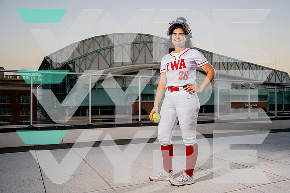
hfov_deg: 56.7
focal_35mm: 33
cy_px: 98
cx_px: 156
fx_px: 268
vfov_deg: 39.6
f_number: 4
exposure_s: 1/250
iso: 400
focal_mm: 31
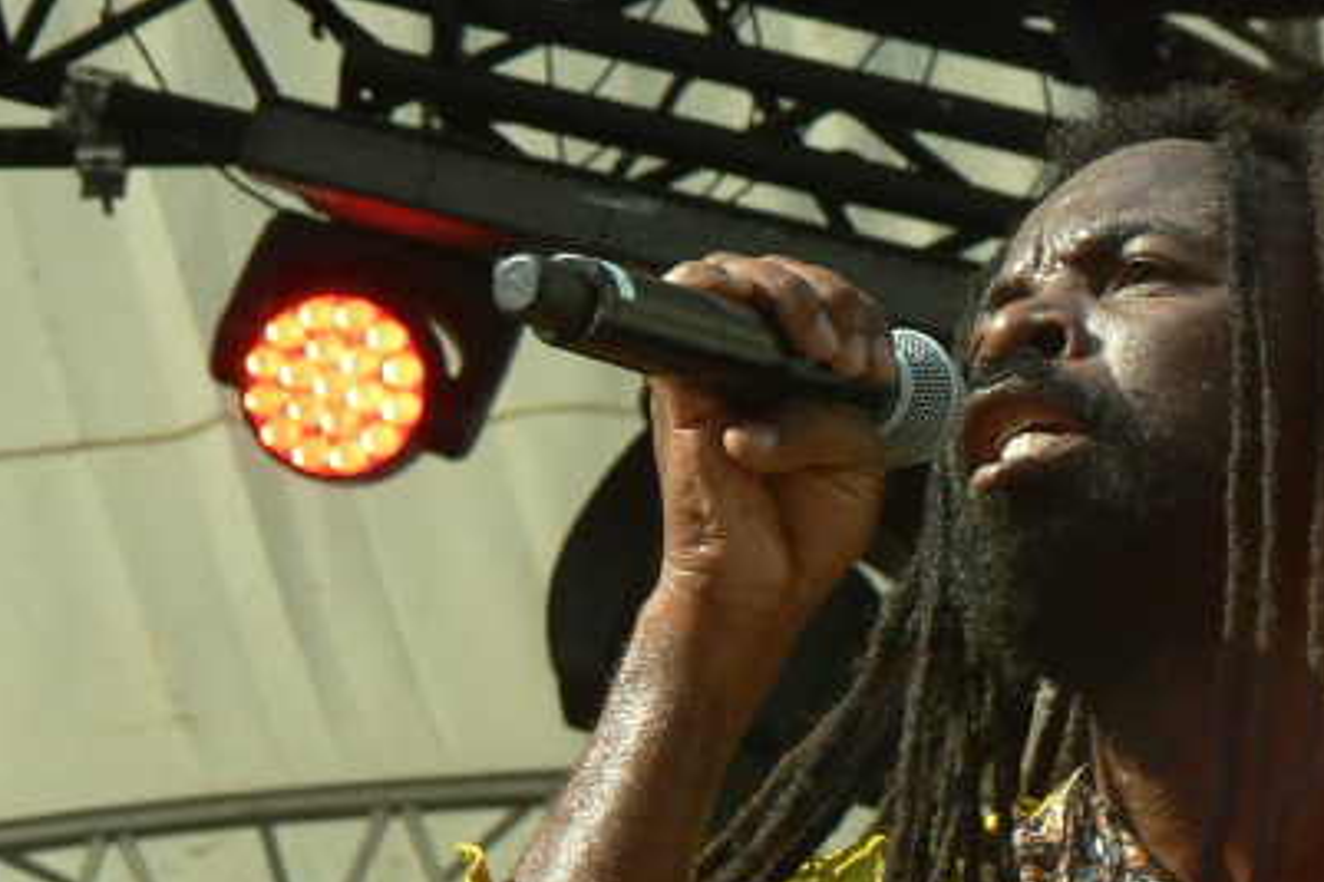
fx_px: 8933
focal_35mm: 243
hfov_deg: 8.5
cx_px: 924
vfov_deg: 5.6
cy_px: 661
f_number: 4
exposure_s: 1/200
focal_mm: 26.8
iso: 64
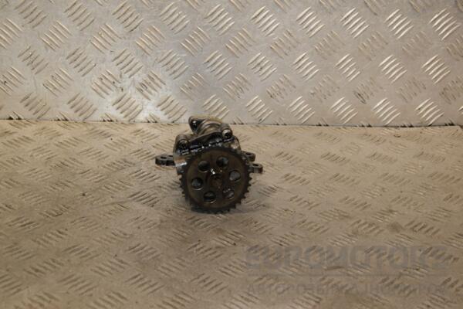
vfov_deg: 18.9
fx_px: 926
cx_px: 232
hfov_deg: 28.1
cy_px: 154
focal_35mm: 72
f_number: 7.1
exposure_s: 1/200
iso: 800
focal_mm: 48
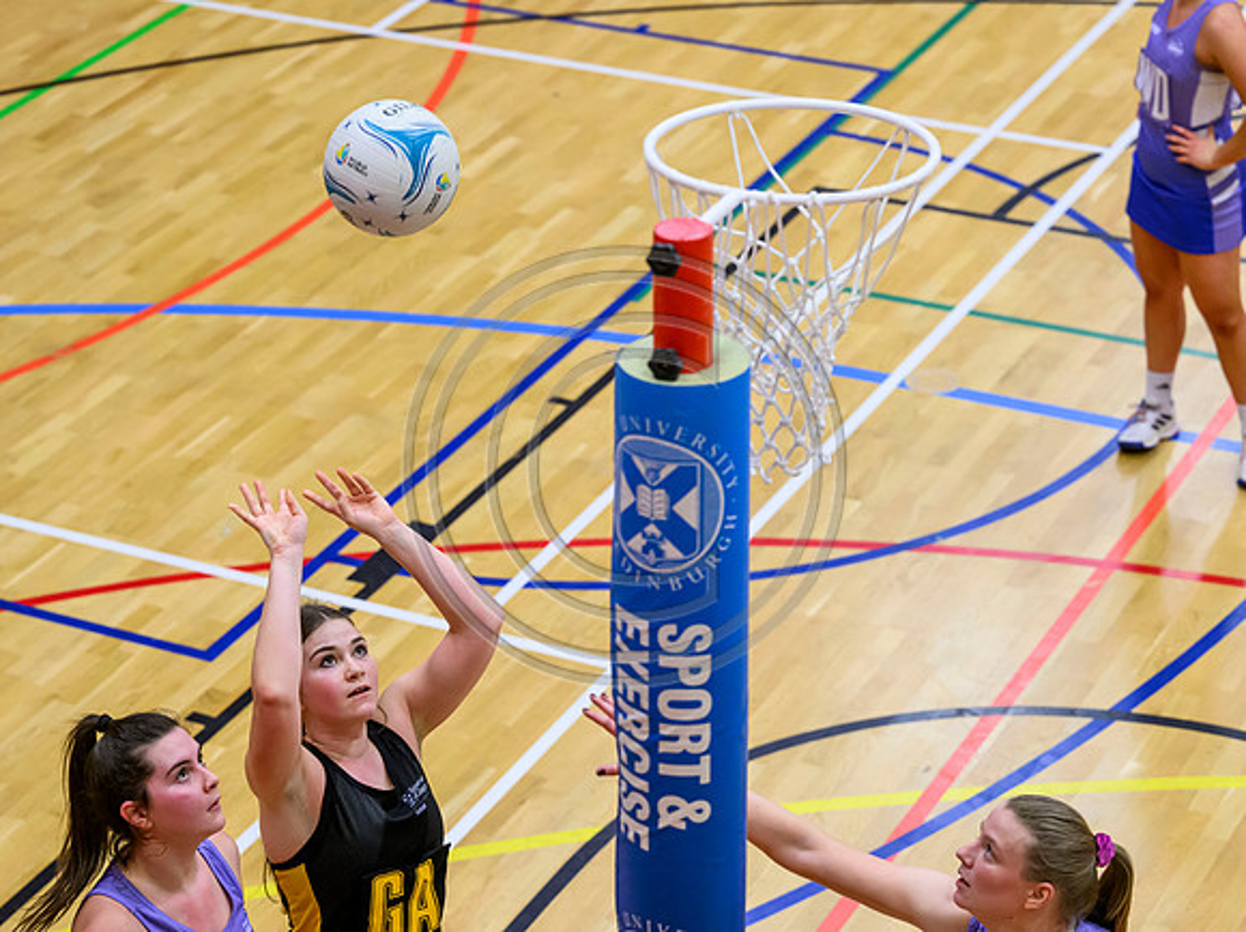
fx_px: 3596
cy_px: 436
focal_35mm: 100
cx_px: 502
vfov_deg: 14.8
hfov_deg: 19.6
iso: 5000
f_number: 3.5
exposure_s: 1/800
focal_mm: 87
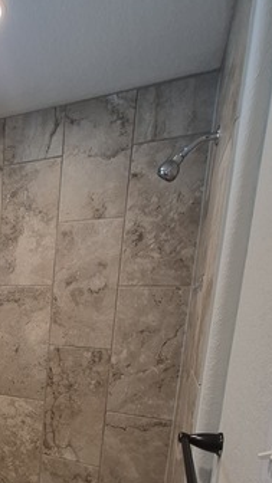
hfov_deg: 36.0
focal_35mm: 27
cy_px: 375
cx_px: -32
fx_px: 346
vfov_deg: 64.7
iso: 100
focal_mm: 1.74
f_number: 2.2
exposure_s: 1/60
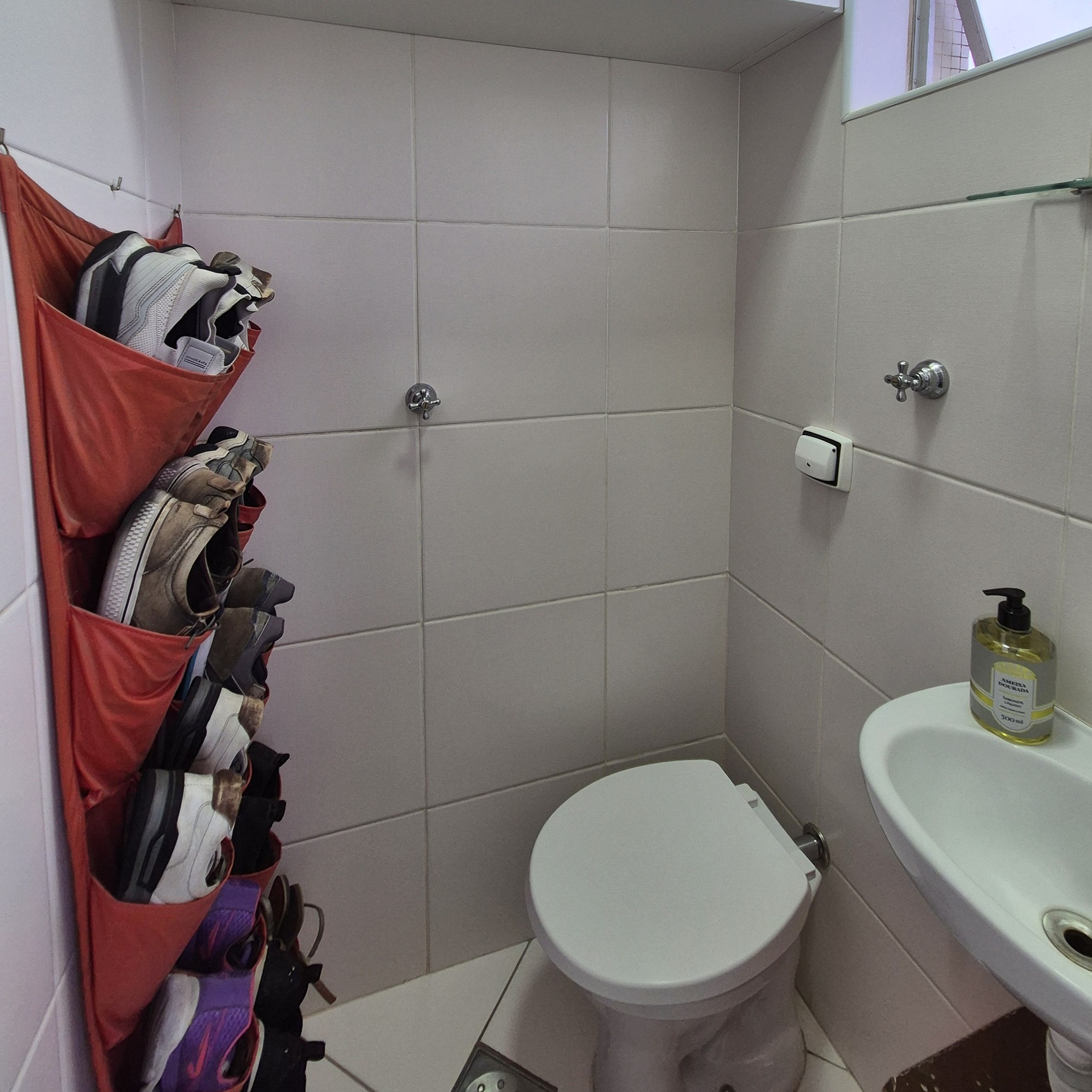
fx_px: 571
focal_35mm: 16
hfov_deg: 87.4
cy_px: 338
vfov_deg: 83.5
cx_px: 568
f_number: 2.2
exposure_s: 1/60
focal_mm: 2.2
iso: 64
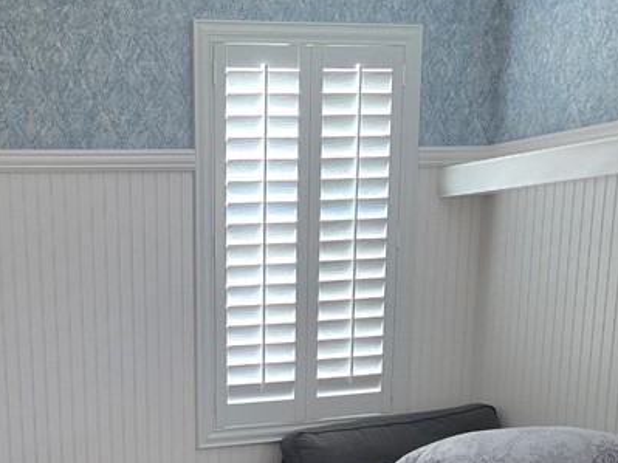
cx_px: 108
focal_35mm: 59
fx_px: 1053
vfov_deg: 23.1
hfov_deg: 31.7
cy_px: 530
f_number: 1.8
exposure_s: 1/120
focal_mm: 5.4
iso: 500
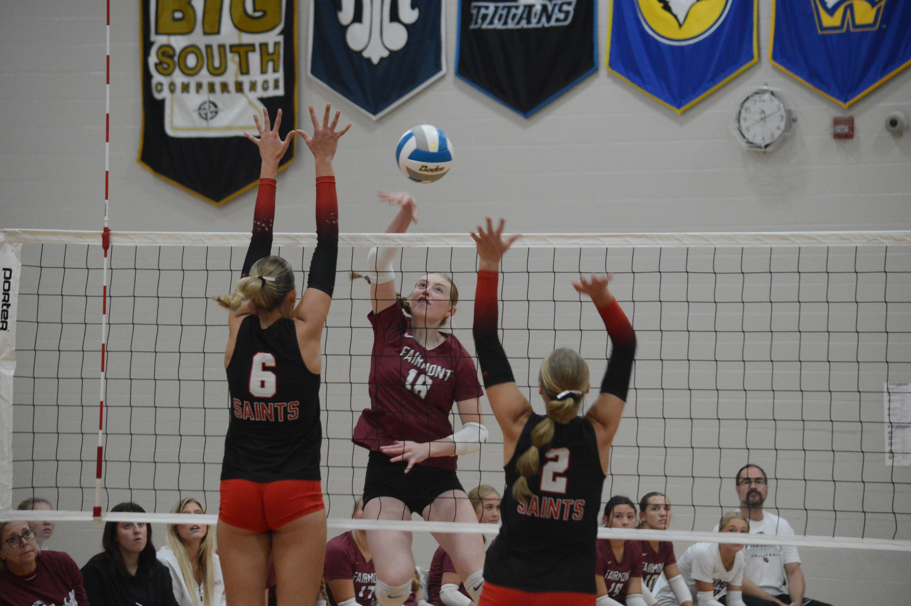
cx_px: 456
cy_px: 303
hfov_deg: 11.8
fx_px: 4399
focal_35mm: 174
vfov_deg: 7.9
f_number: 4.8
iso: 3200
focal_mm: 116
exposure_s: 1/250
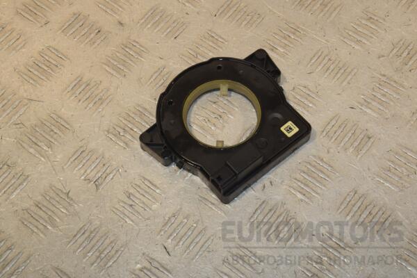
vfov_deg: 18.9
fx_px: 834
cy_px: 139
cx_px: 208
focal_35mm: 72
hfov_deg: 28.1
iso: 800
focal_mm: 48
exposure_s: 1/200
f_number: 10
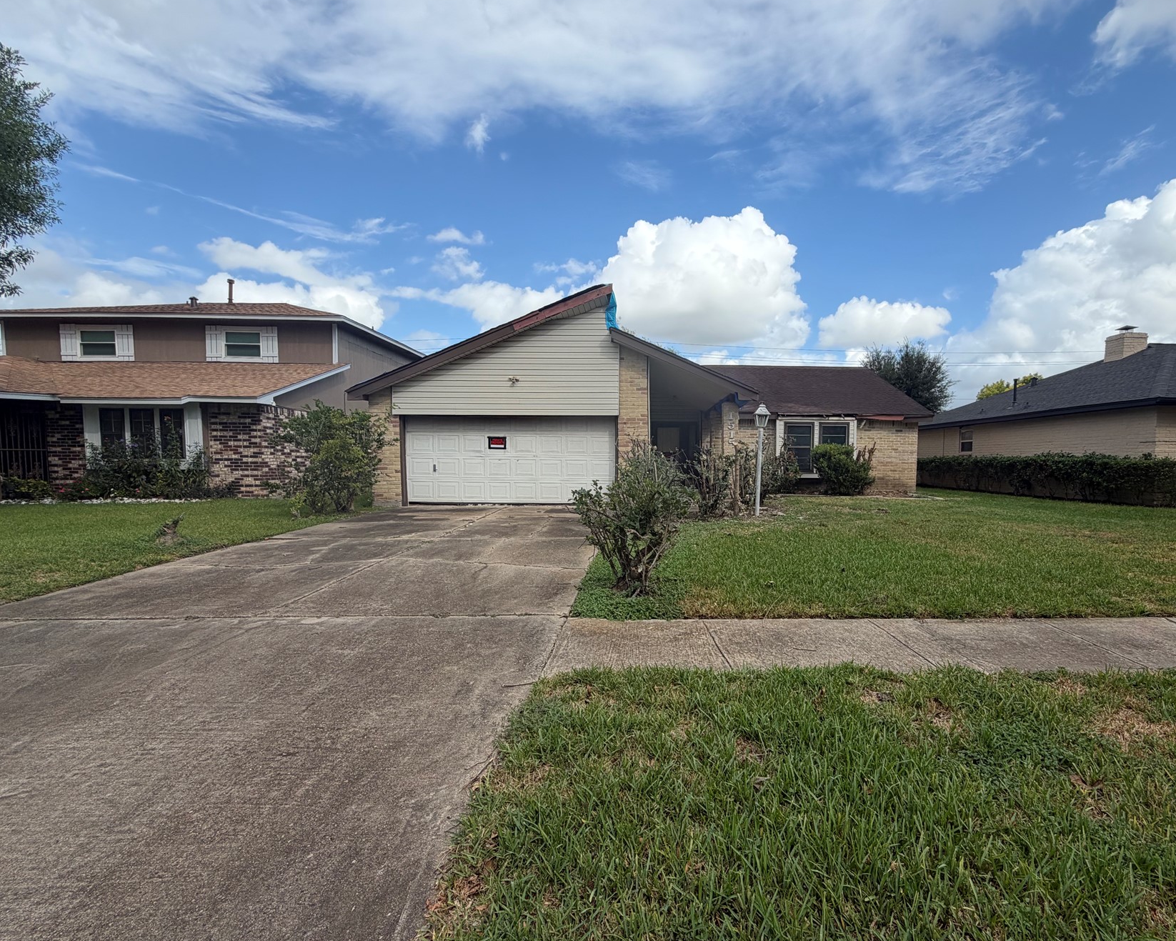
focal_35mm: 17
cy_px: 492
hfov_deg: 89.2
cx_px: 662
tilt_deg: -2.6
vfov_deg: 76.9
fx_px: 592
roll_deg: +0.4
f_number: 2.2
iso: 25
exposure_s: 1/770
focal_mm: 2.22
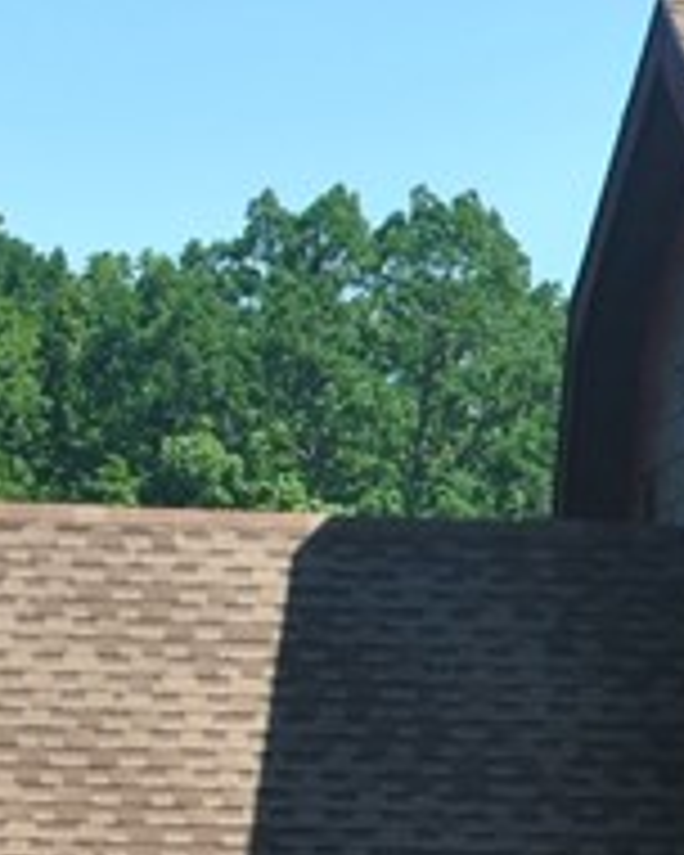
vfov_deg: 4.4
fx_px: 11176
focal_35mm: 442
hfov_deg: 3.5
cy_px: 864
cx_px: 1600
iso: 100
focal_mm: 55
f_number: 8
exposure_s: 1/250
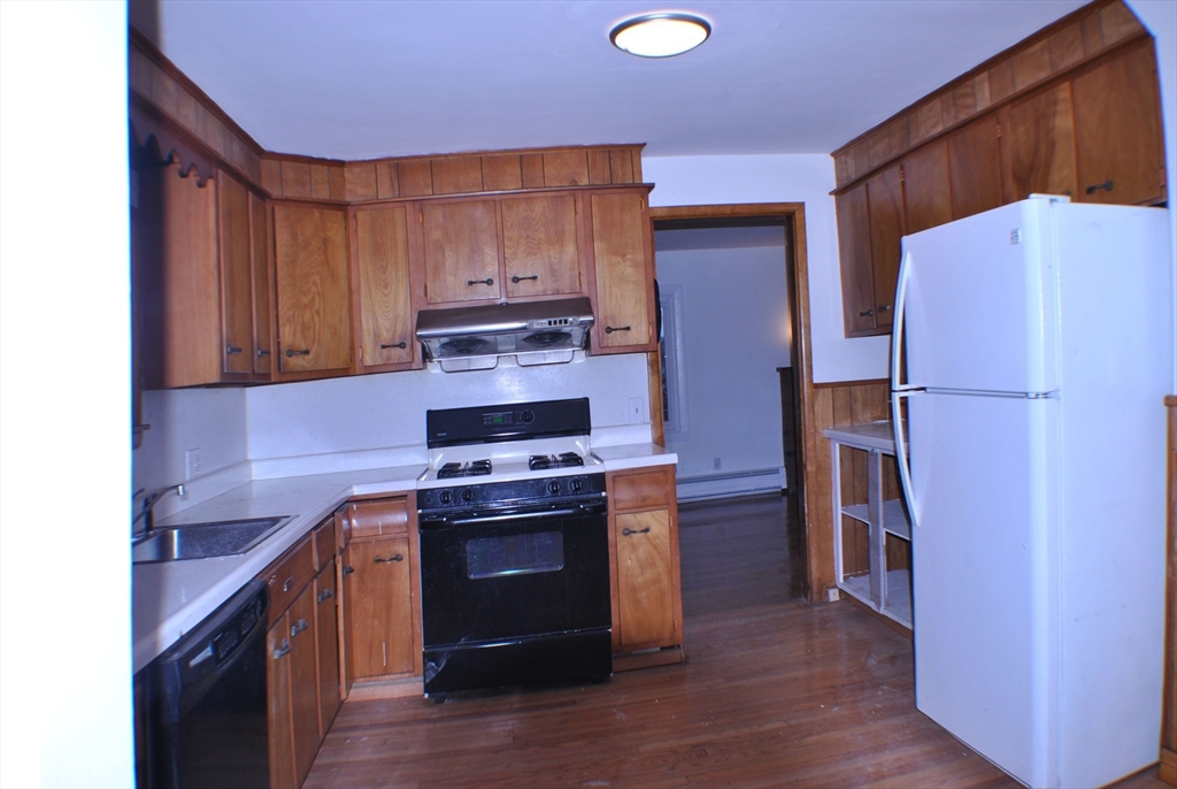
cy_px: 394
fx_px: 1179
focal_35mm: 36
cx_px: 588
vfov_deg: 37.0
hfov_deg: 53.1
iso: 100
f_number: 4
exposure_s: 1/100
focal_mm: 24
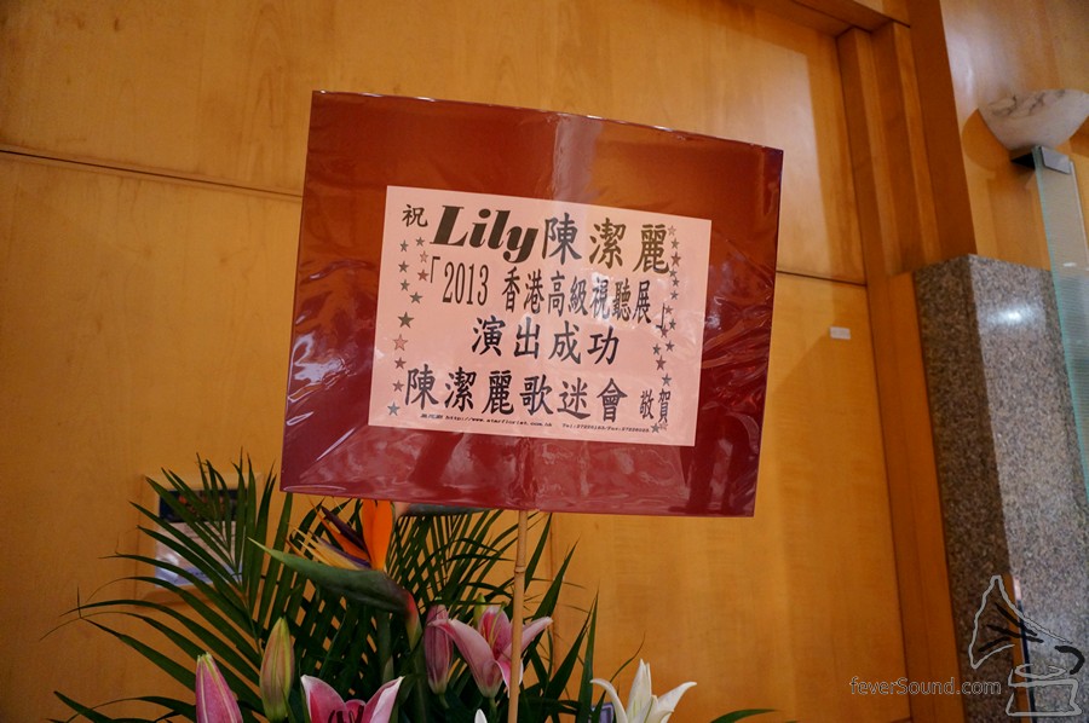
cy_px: 362
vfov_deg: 53.0
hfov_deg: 73.8
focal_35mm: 24
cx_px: 544
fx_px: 725
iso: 1600
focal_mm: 16
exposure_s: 1/20
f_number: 3.5
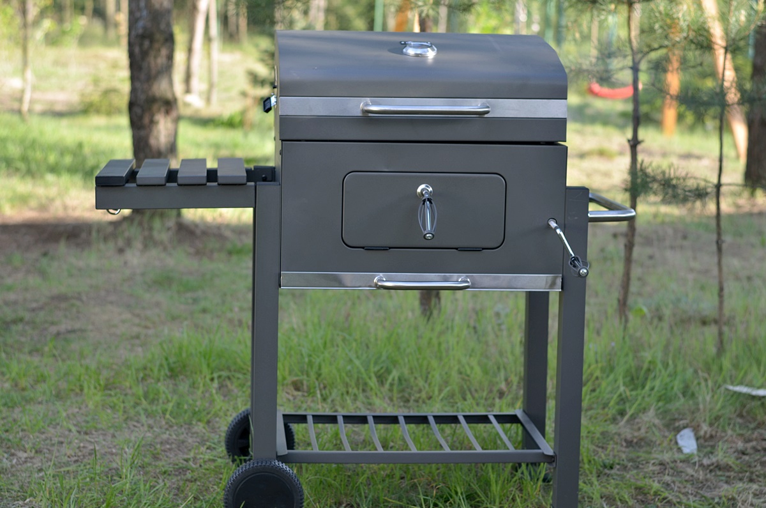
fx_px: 1593
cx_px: 383
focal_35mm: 75
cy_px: 254
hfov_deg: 27.0
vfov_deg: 18.1
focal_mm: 50
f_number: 2.8
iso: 100
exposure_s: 1/250
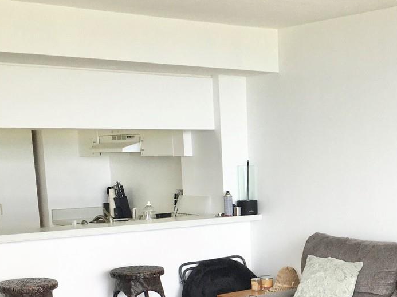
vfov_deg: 21.2
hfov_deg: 28.2
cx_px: 332
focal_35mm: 67
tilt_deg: -8.3
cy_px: 290
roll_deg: +1.8
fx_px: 768
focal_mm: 4.15
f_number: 2.2
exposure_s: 1/120
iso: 40
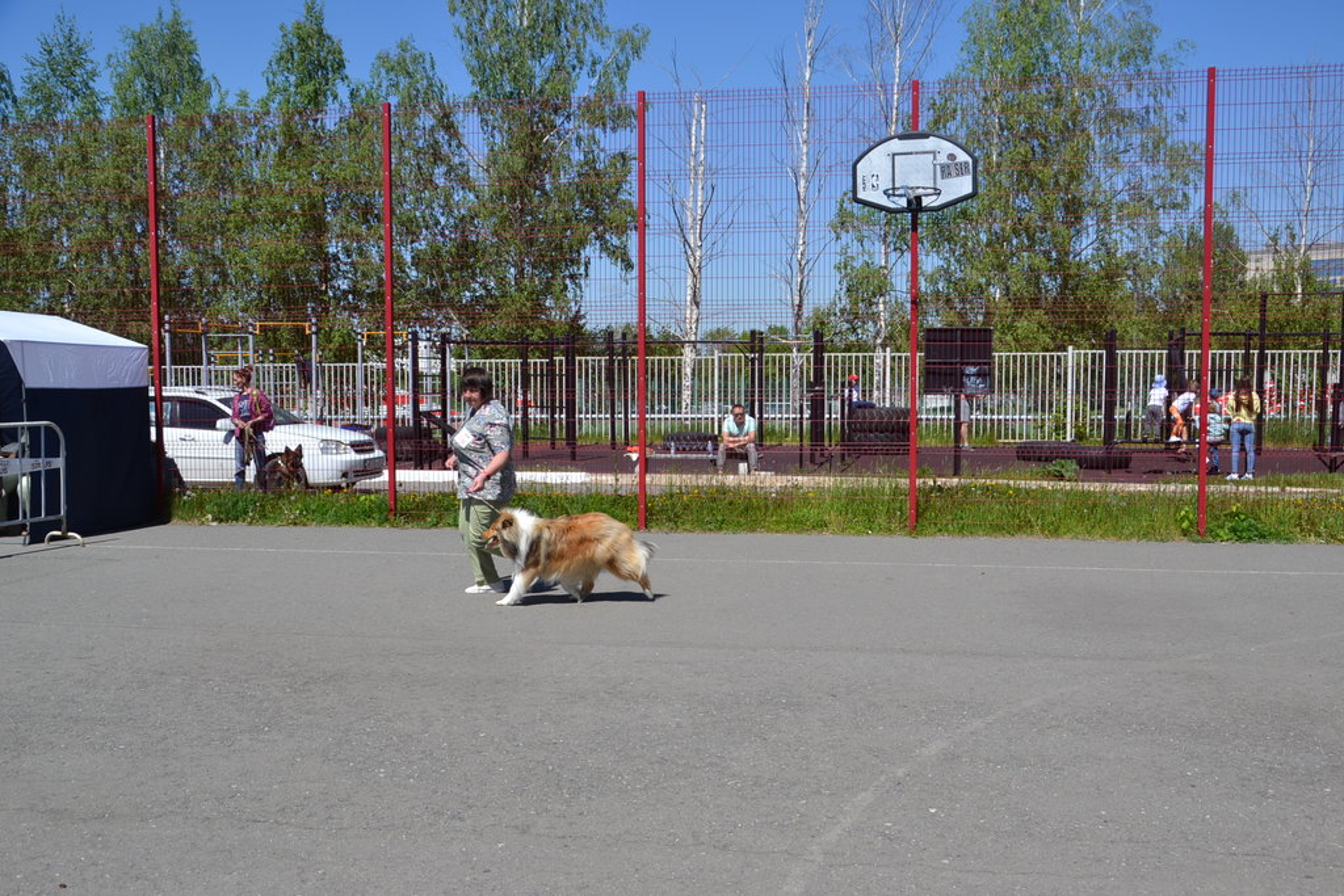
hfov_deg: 53.1
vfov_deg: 36.9
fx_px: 1344
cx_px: 672
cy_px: 448
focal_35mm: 36
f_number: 6.3
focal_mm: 24
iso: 100
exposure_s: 1/320
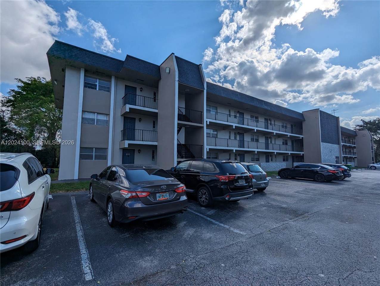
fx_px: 176
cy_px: 143
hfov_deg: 94.4
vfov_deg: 78.2
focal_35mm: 16
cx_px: 190
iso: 30
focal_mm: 2.35
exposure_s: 1/5155
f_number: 2.2
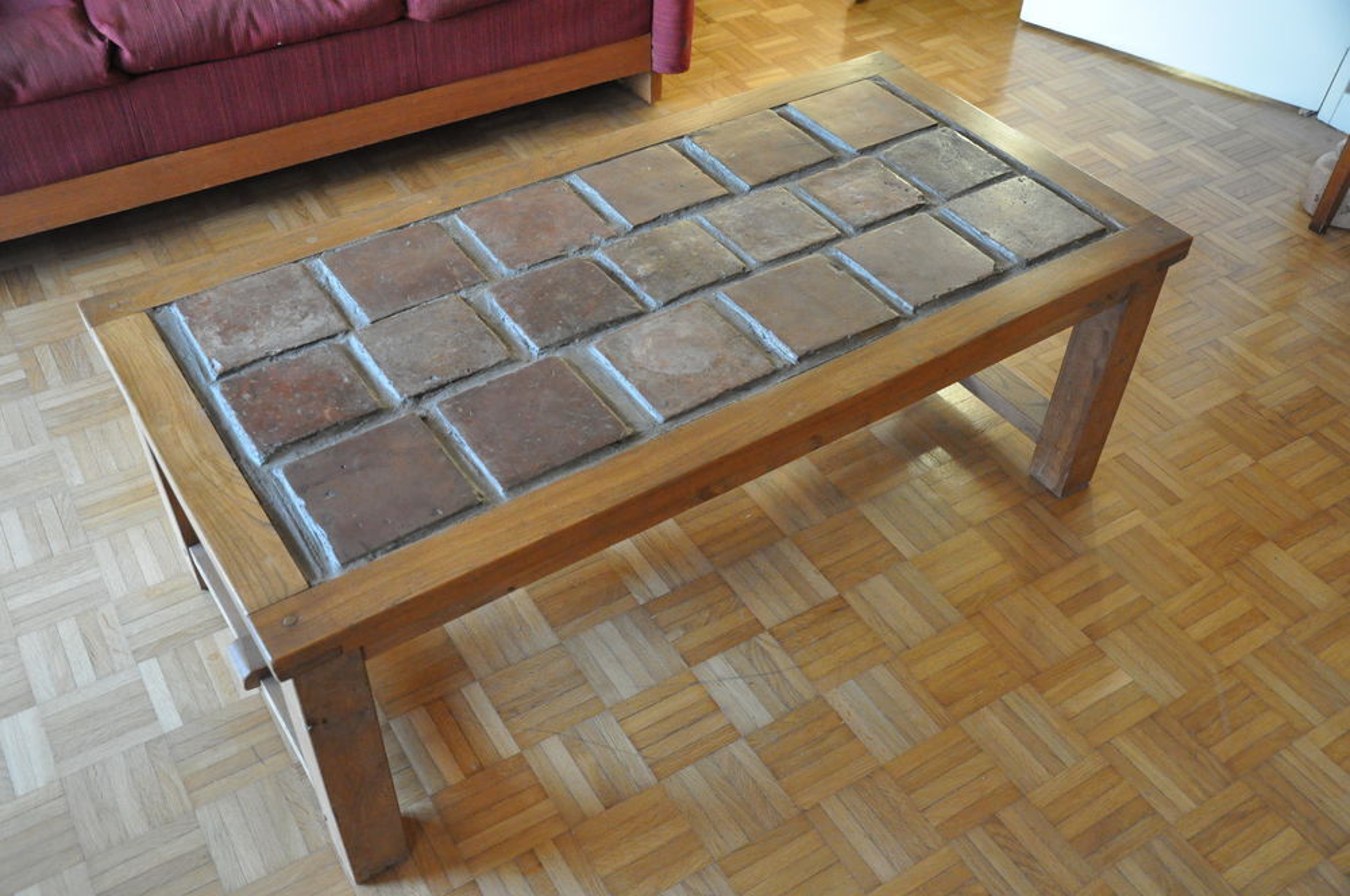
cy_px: 448
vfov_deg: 39.9
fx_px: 1236
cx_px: 675
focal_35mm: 33
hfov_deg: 57.3
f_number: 4.5
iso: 3200
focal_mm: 22
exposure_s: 1/80
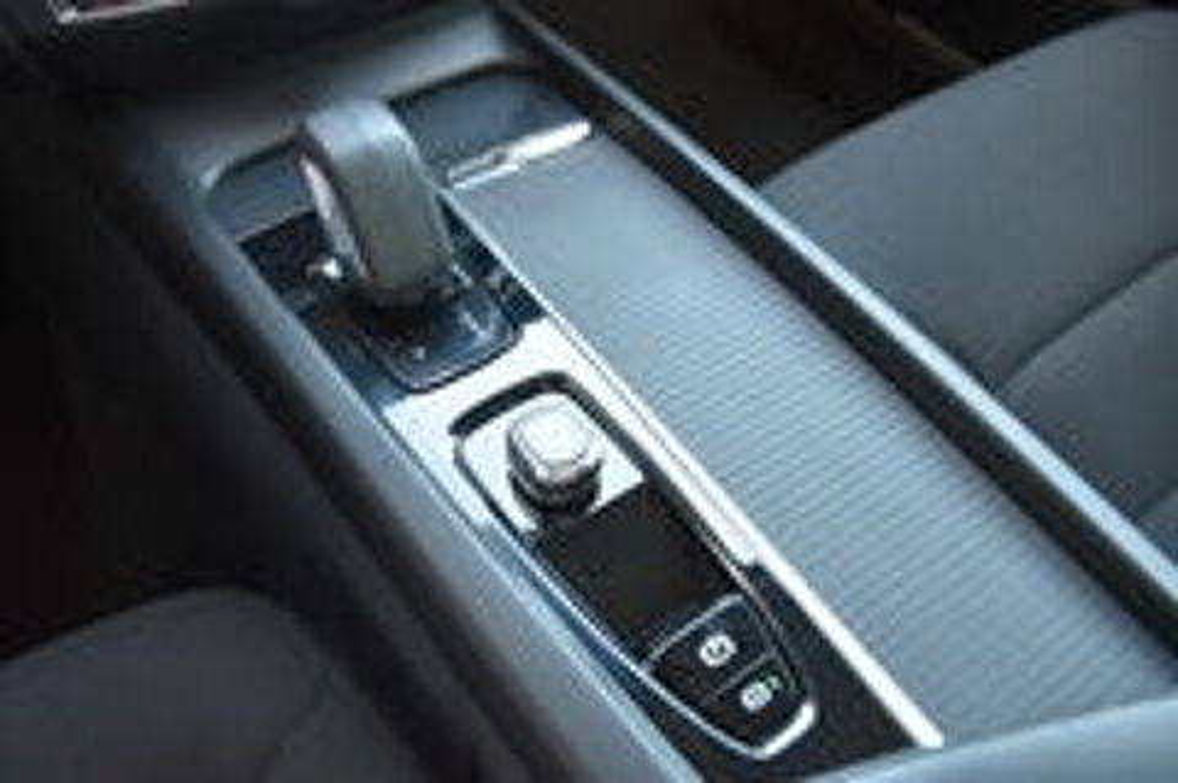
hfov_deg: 62.0
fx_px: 981
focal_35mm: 30
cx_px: 589
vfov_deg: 43.5
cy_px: 392
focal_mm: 20
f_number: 3.5
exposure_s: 1/60
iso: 1400
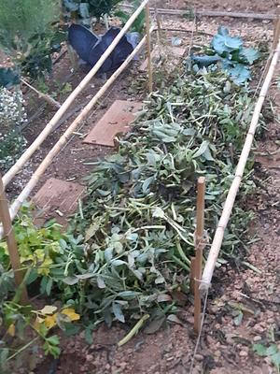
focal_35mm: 26
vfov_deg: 67.3
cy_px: 187
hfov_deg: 53.1
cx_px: 140
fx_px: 280
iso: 640
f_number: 1.7
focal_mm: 3.93
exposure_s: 1/17
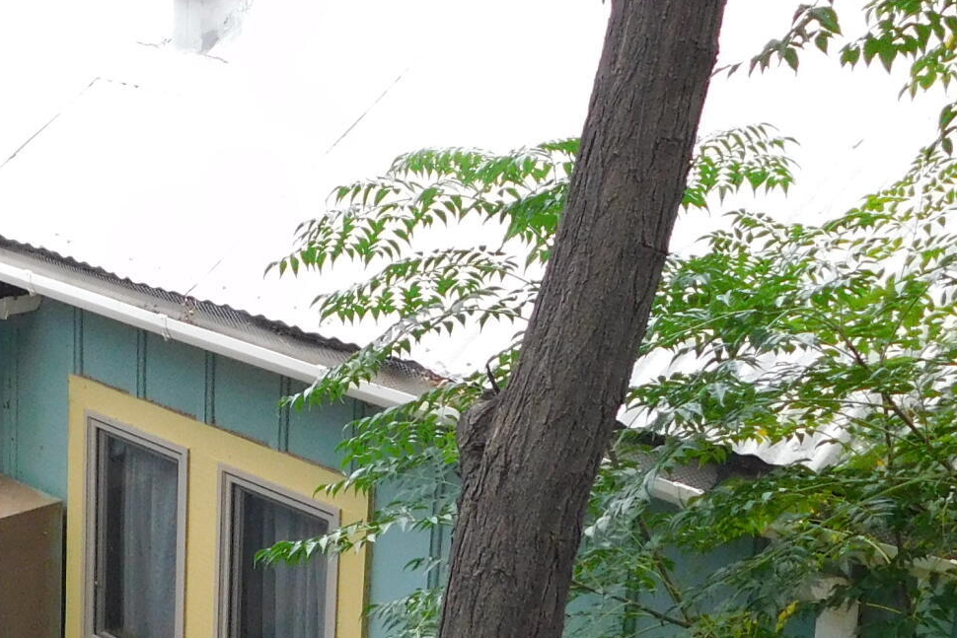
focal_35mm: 74
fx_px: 1967
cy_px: 159
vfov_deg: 18.3
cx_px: 173
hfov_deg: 26.8
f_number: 3
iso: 250
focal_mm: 4
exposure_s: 1/250
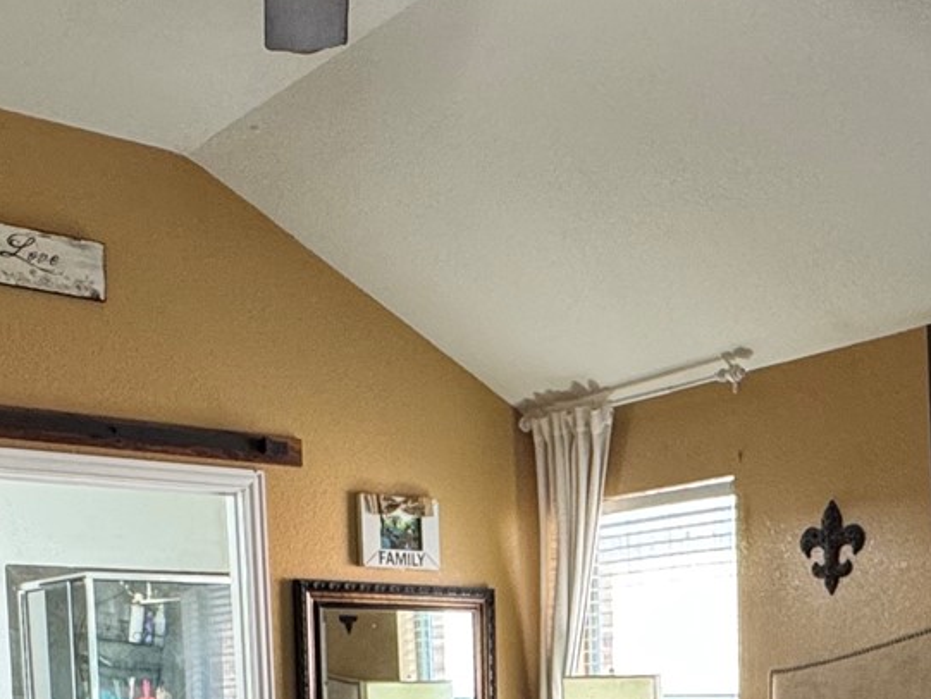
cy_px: 807
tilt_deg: -5.1
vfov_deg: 25.2
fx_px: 1426
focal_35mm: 53
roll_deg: +1.2
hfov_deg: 35.6
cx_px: 659
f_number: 2.2
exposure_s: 1/60
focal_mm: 2.22
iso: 200
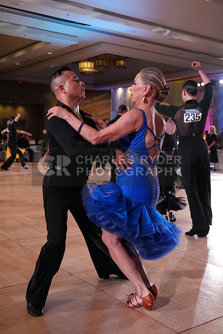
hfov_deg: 34.2
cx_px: 112
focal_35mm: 39
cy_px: 167
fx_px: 362
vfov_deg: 49.5
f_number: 4
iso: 2500
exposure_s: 1/500
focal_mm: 39
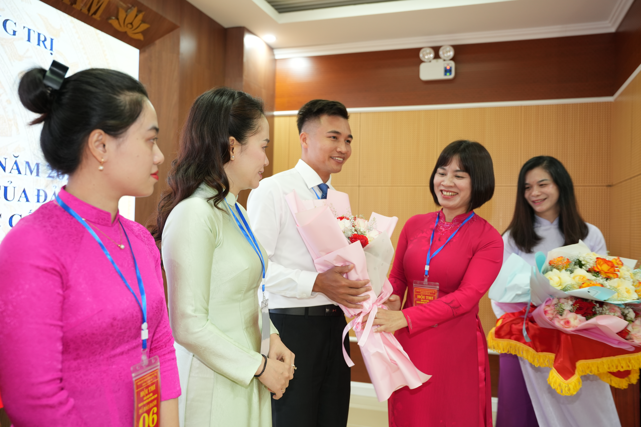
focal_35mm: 31
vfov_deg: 41.8
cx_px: 320
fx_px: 559
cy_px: 214
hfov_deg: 59.7
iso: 800
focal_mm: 31.4
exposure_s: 1/80
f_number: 3.2
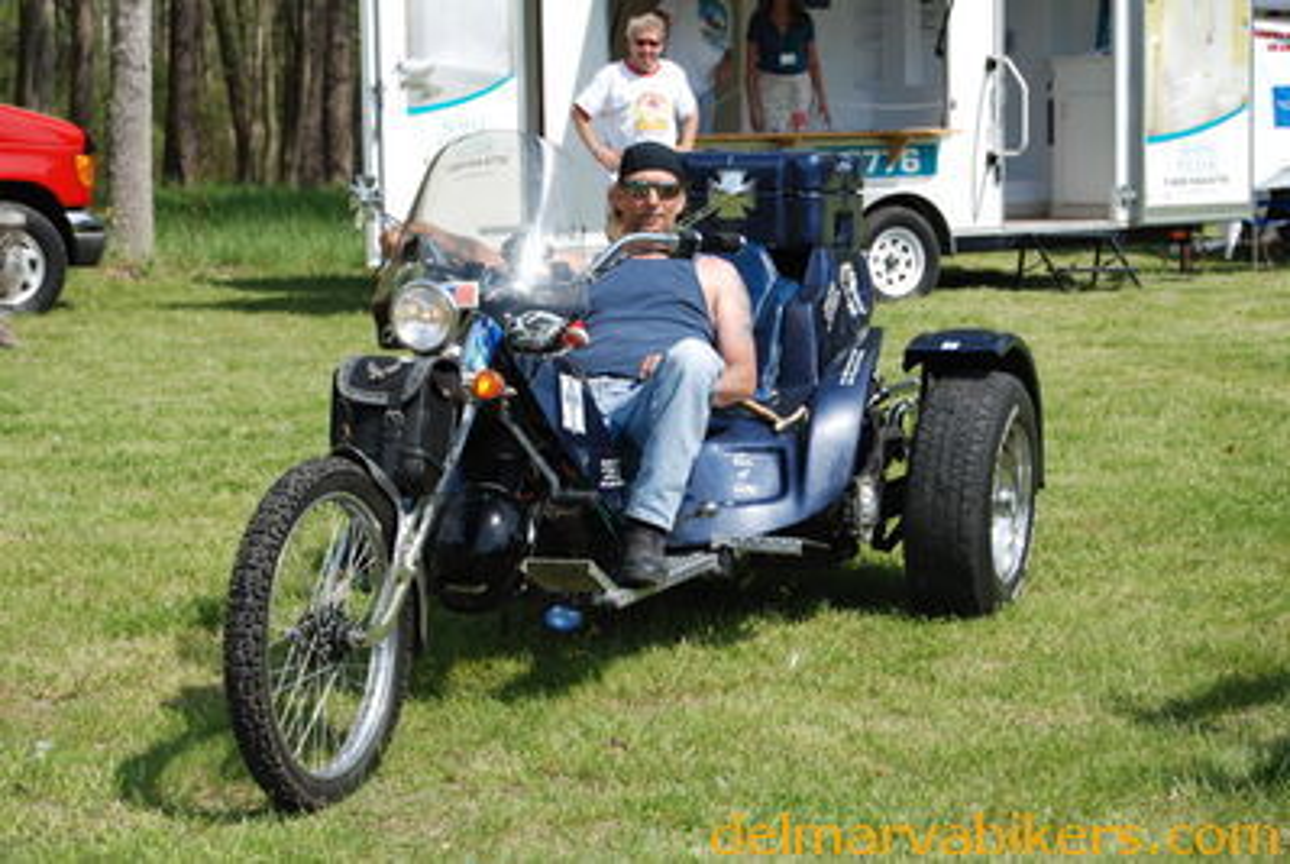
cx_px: 645
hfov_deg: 24.6
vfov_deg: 16.6
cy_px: 432
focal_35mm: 82
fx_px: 2959
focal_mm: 55
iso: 100
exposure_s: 1/250
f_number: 8
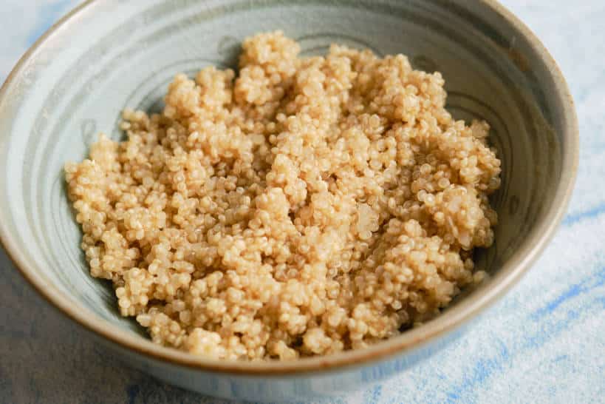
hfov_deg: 22.6
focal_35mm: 90
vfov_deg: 15.2
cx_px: 302
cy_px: 202
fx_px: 1512
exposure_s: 1/60
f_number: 5.6
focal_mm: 60
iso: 3200
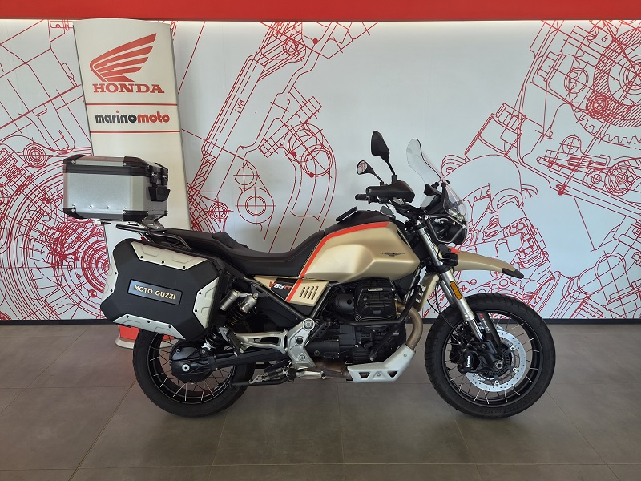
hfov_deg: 73.9
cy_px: 240
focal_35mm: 23
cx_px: 320
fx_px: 426
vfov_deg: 58.9
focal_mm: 5.4
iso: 125
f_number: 1.8
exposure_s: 1/100
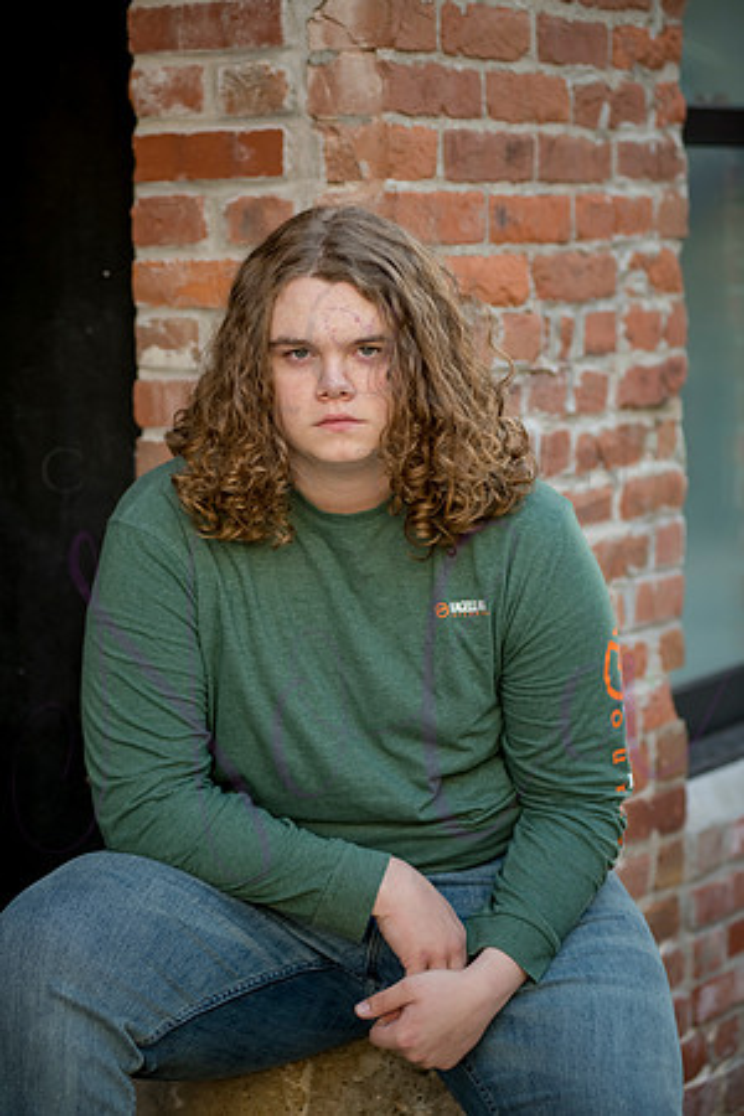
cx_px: 372
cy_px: 558
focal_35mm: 86
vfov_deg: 23.6
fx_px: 2666
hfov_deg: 15.9
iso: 640
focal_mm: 86
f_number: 3.5
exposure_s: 1/320
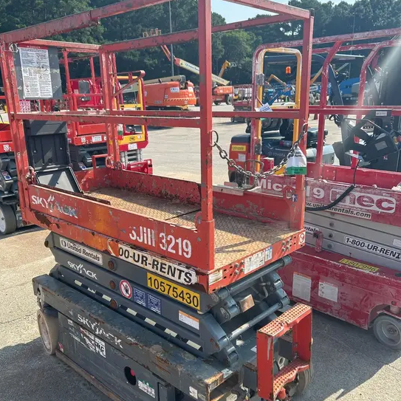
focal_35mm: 31
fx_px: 406
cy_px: 223
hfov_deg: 52.5
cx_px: 199
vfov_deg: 52.4
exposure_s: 1/1934
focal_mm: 5.7
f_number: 1.5
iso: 50
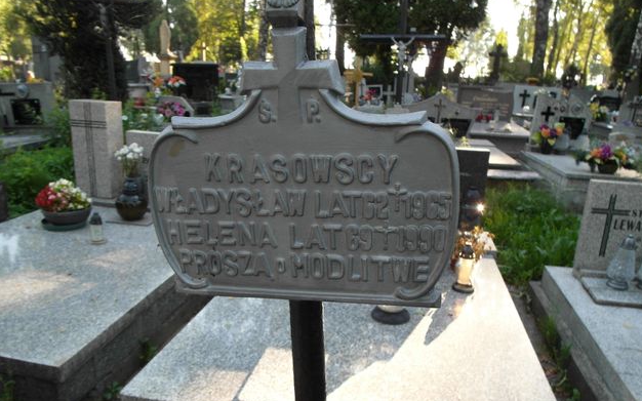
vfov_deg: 47.4
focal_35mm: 26
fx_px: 455
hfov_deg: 70.4
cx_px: 327
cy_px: 234
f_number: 3.4
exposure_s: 1/90
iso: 100
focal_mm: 5.2
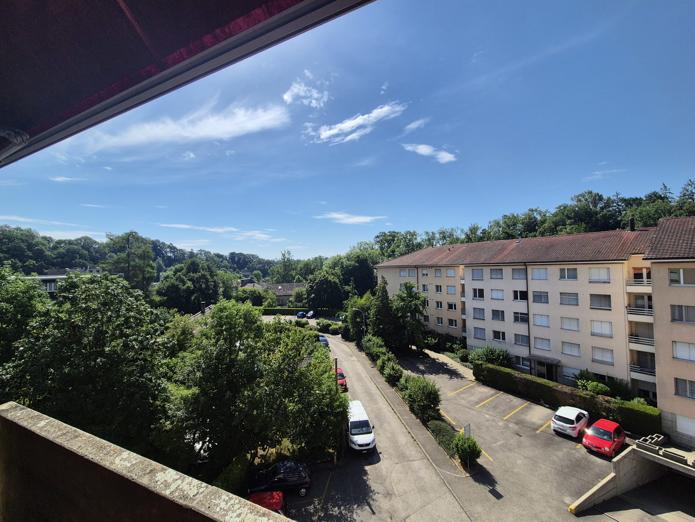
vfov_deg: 89.9
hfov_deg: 106.2
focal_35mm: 13
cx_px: 348
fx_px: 261
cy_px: 261
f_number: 2.2
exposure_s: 1/3760
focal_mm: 2.2
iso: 50
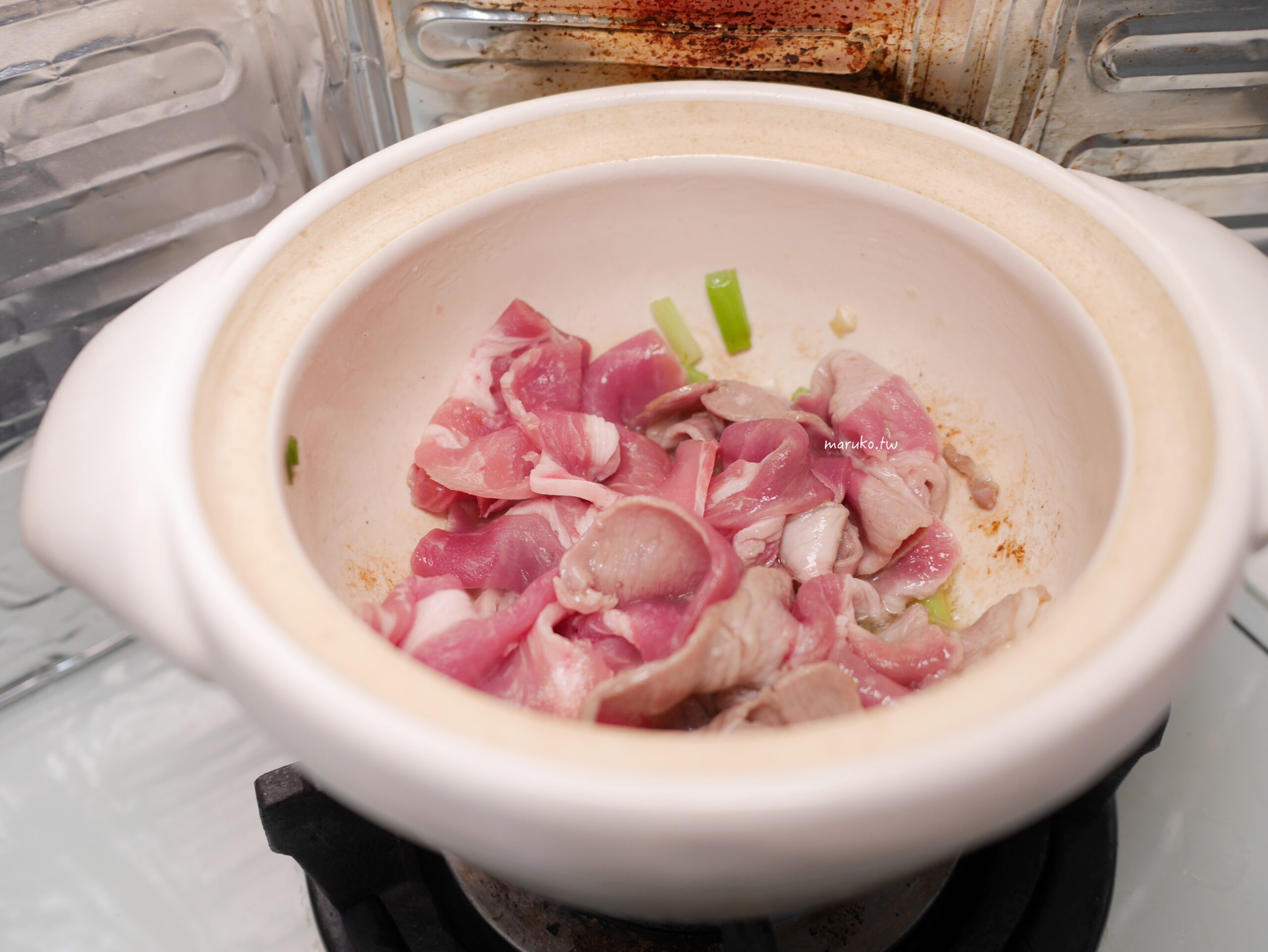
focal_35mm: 30
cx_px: 634
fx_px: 1099
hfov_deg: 59.9
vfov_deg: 46.8
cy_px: 476
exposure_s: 1/100
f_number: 2.5
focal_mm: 15
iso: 200
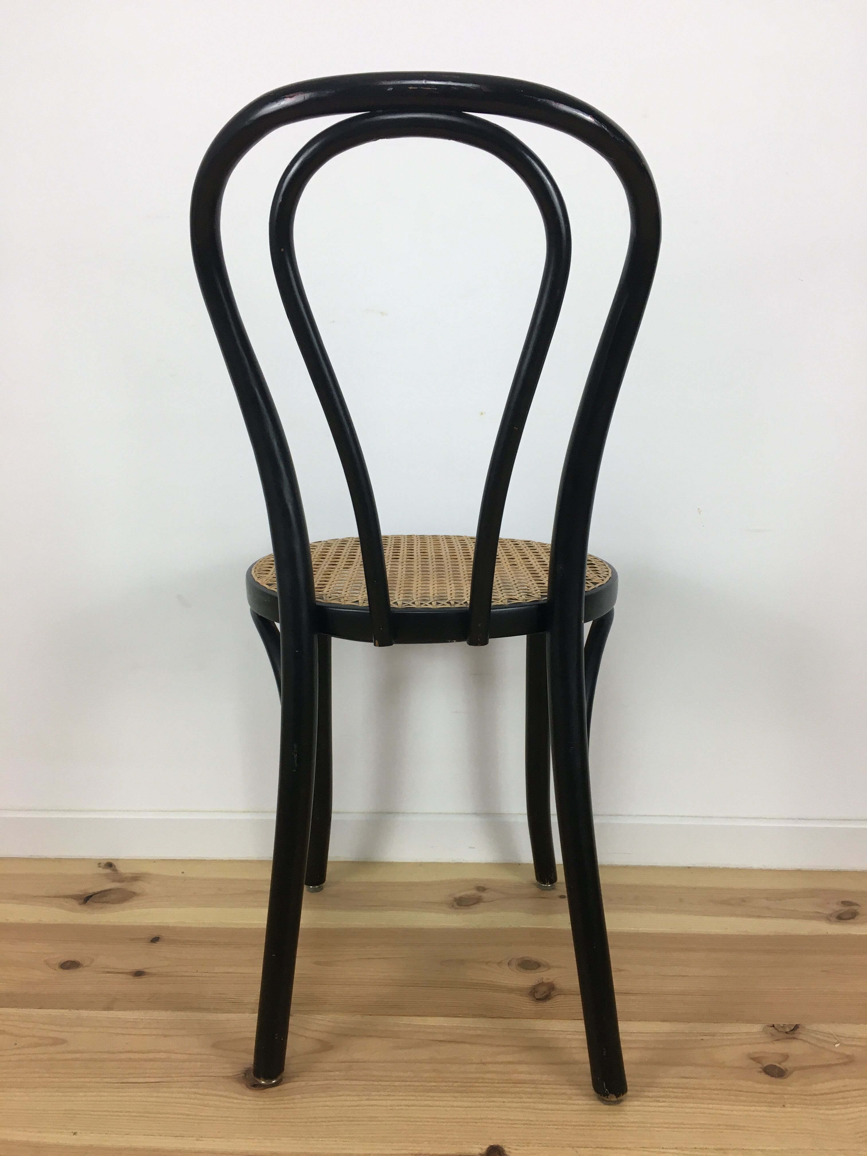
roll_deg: -0.1
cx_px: 434
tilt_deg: -10.7
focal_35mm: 29
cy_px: 578
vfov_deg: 61.7
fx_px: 968
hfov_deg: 48.2
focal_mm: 4.15
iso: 25
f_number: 2.2
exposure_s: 1/33
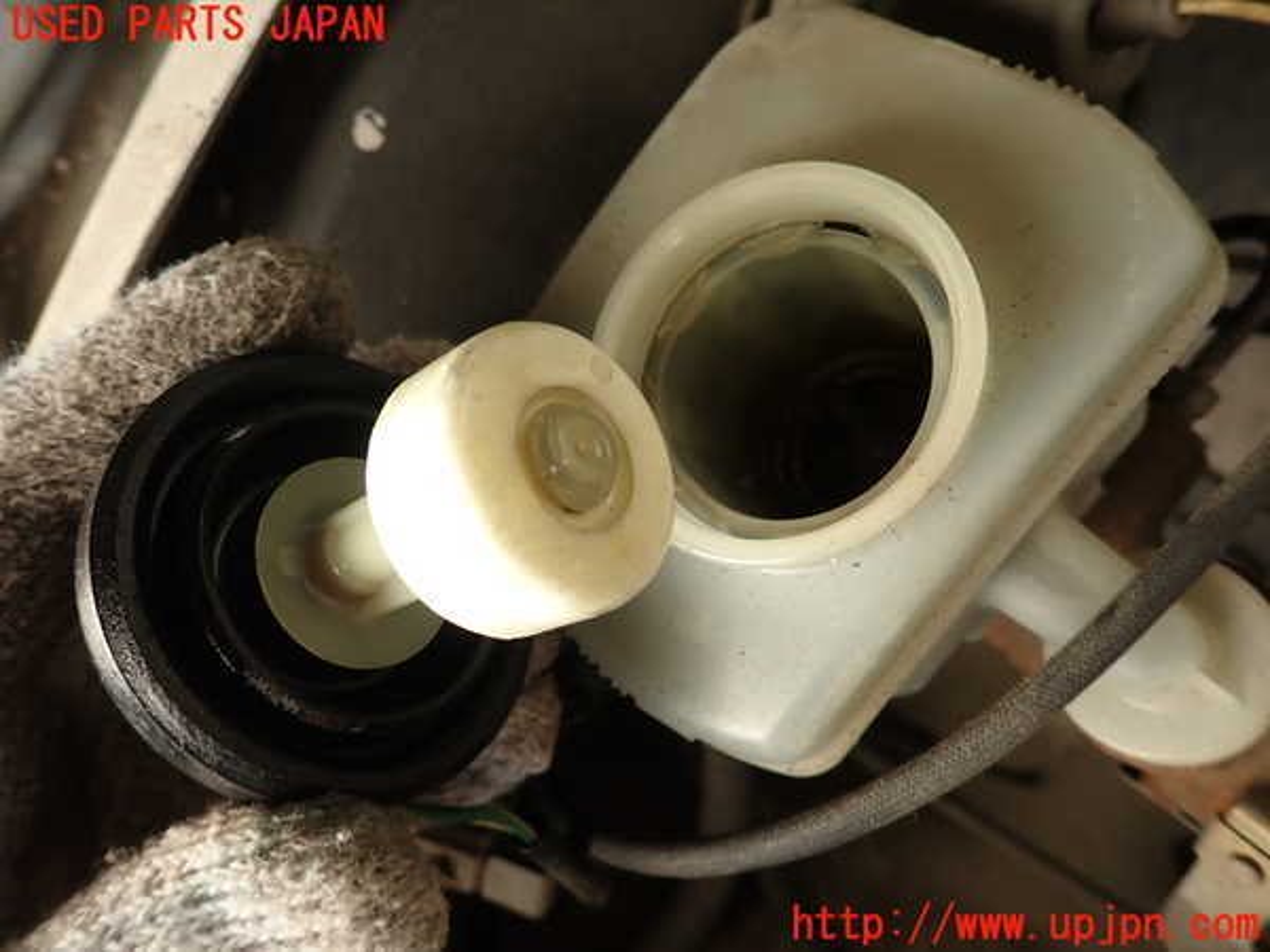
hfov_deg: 69.4
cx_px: 635
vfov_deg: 54.9
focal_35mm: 25
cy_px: 476
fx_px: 917
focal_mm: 4.5
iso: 100
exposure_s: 1/60
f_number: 2
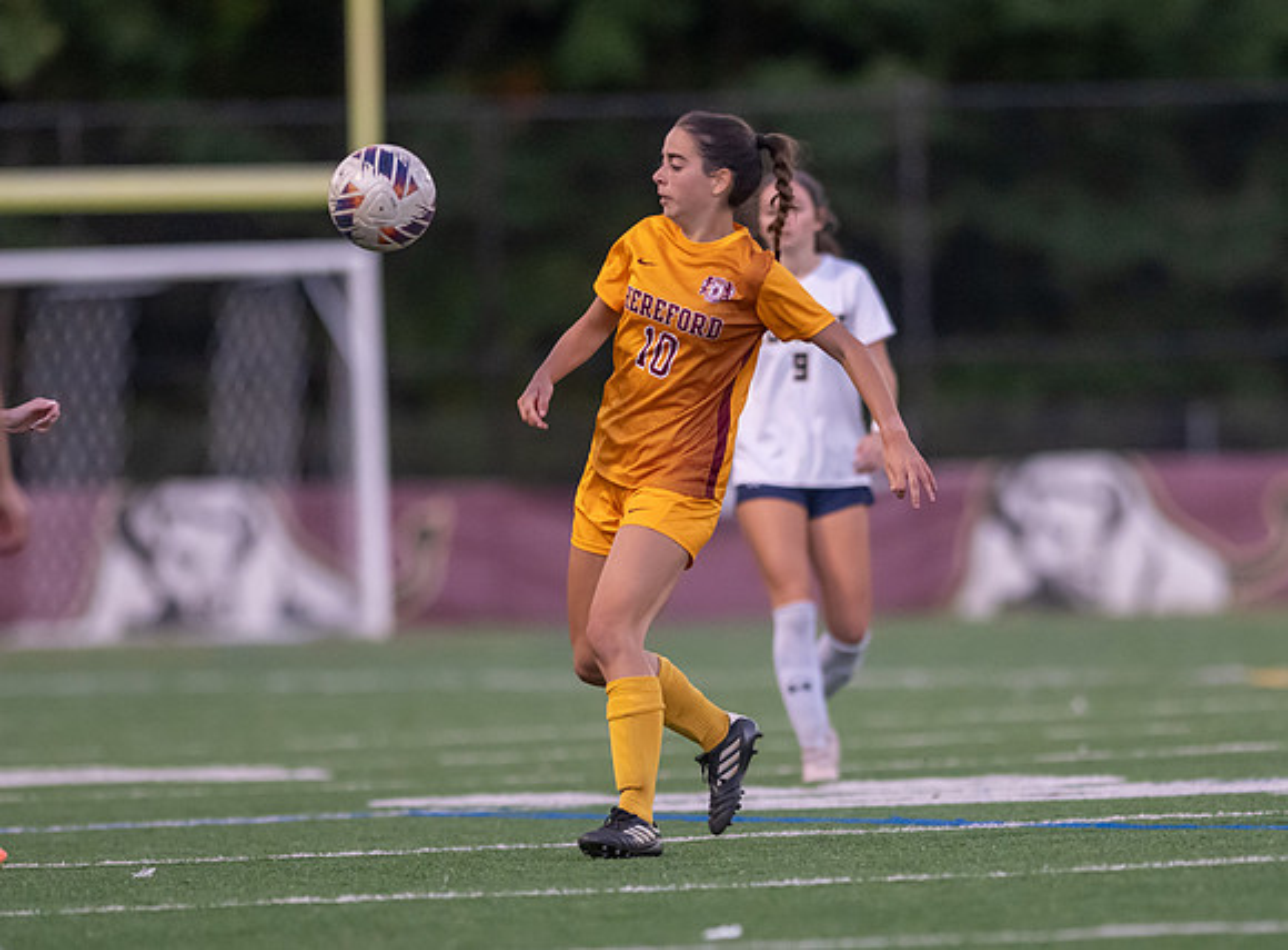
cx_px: 817
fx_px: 18105
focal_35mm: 489
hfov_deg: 4.1
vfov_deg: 3.0
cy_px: 640
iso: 3600
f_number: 2.8
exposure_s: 1/1000
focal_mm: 300
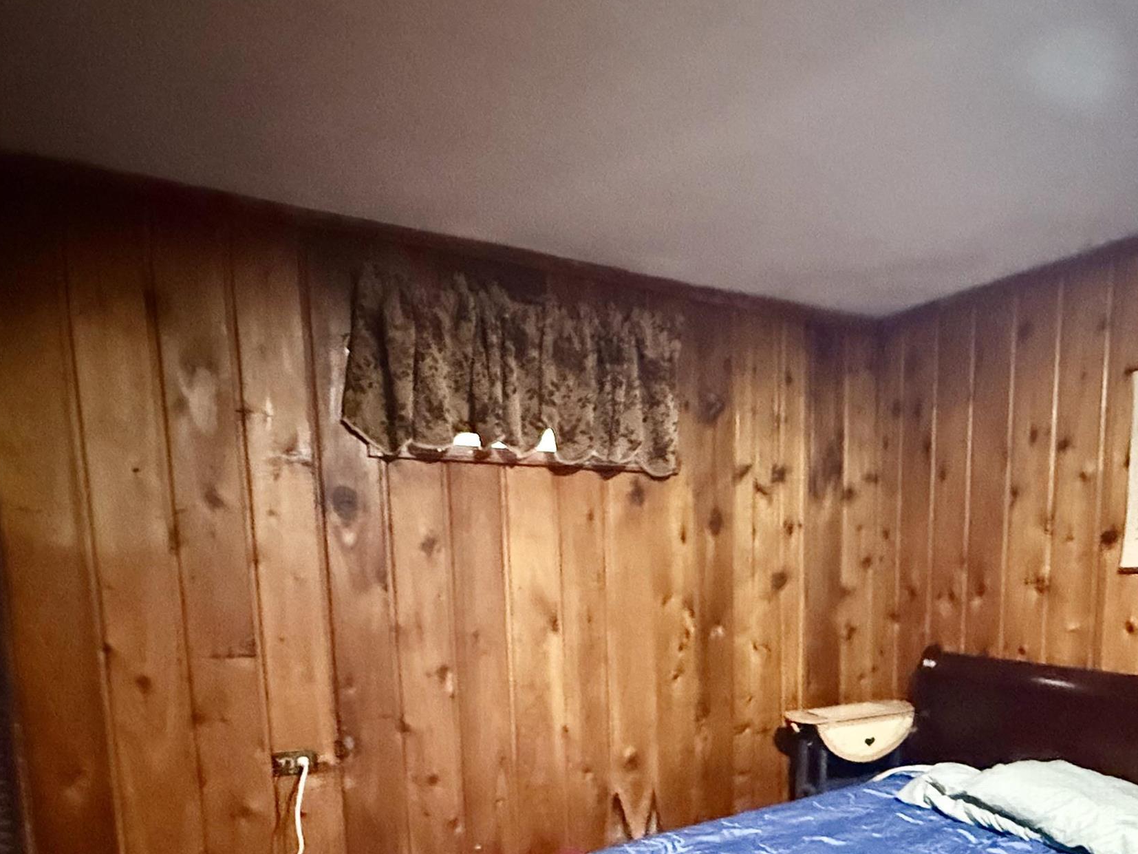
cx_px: 729
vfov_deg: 50.0
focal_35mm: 26
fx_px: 855
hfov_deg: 66.0
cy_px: 679
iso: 1600
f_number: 2.2
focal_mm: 2.22
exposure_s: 1/30
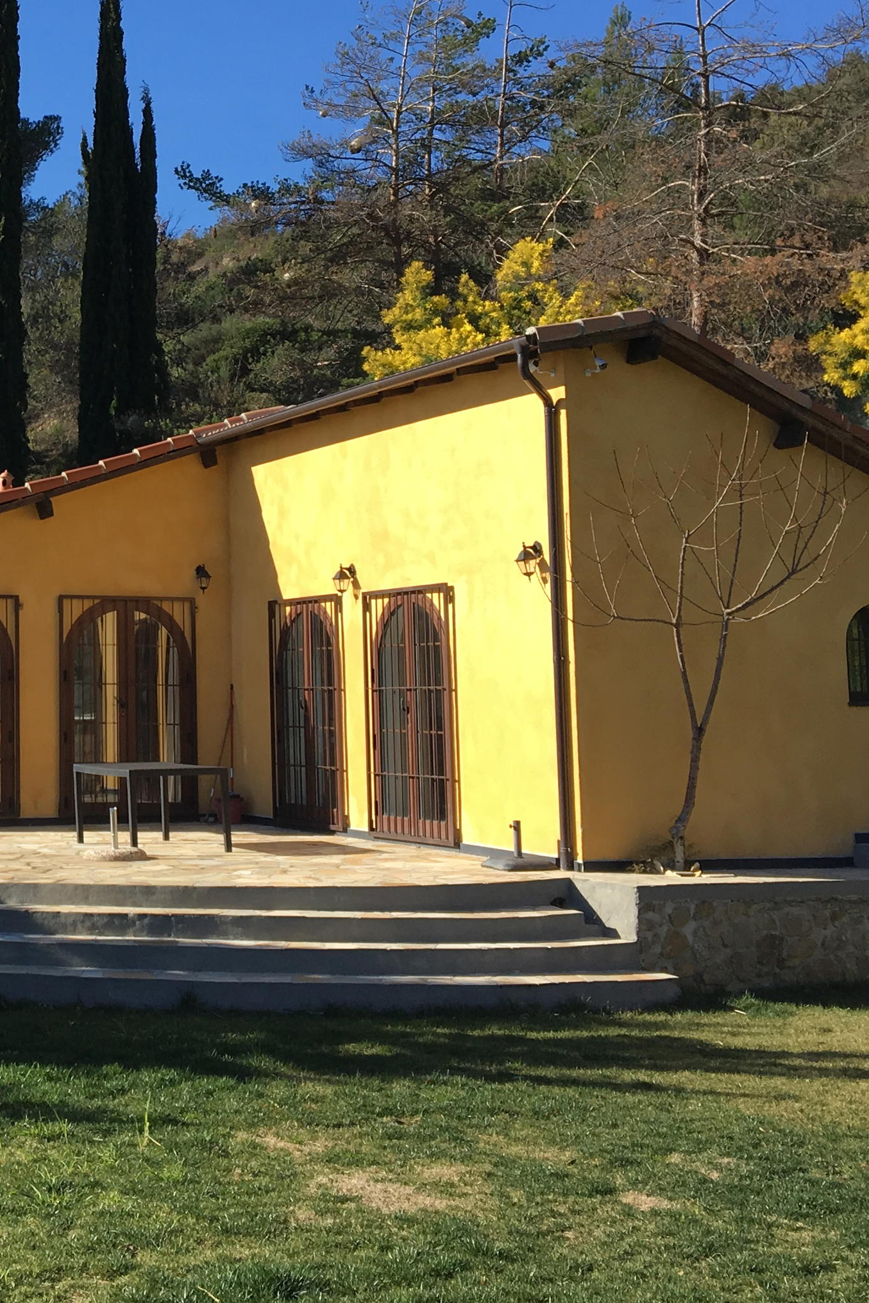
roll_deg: -0.5
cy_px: 462
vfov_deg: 34.8
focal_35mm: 57
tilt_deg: +7.4
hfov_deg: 22.4
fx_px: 2063
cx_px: -99
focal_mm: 4.15
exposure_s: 1/1068
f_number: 2.2
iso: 25
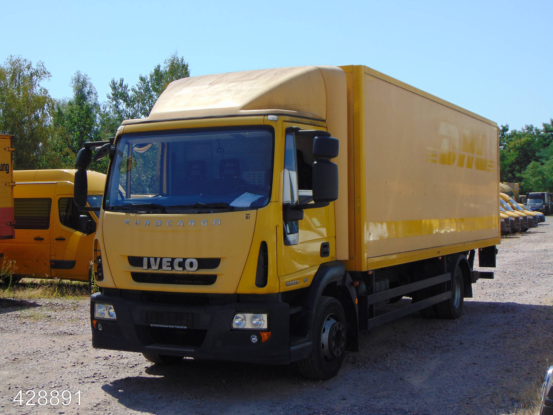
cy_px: 208
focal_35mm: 50
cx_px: 276
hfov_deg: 38.2
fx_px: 799
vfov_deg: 29.1
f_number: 3.5
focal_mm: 9
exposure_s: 1/1000
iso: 80
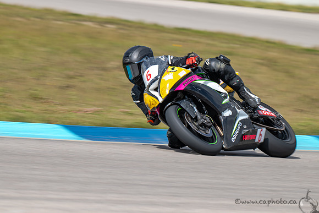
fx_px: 4077
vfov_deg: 3.0
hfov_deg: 4.5
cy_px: 94
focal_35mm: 460
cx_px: 131
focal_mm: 390
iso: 64
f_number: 11
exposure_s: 1/160
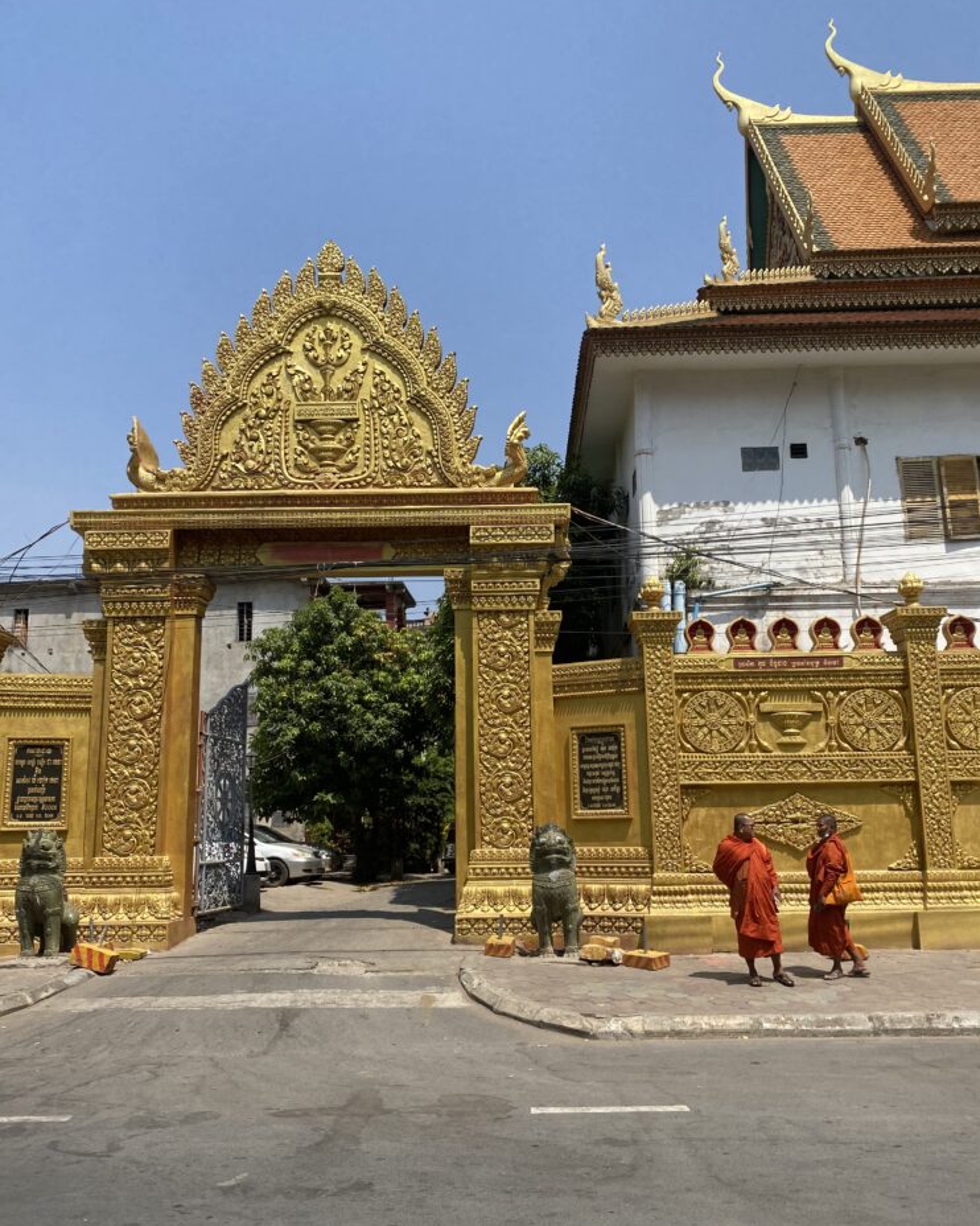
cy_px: 647
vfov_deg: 62.2
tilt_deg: +10.1
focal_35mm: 28
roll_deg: +0.9
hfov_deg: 51.5
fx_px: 1015
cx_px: 486
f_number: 1.8
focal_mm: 4.25
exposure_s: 1/2817
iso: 32
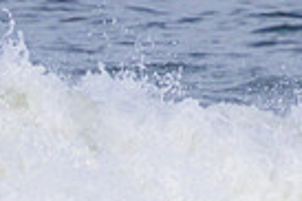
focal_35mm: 4584
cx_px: -88
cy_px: 357
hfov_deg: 0.5
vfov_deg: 0.3
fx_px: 38409
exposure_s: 1/2000
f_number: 11
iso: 640
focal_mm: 800
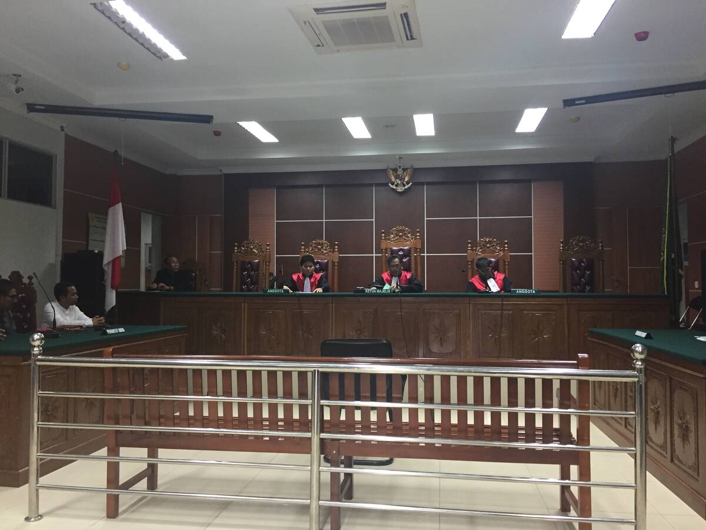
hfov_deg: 61.7
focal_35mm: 29
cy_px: 265
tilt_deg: +1.8
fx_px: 591
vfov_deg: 48.2
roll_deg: -0.5
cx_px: 353
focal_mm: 4.15
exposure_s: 1/33
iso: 200
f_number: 2.2
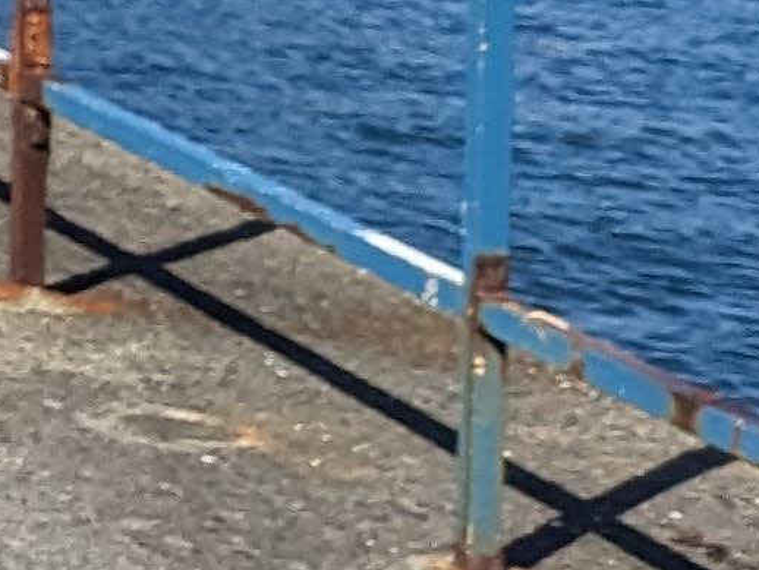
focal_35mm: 210
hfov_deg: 7.5
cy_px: -892
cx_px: -1930
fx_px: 4607
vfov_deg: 6.6
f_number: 1.73
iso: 67
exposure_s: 1/3906
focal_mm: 4.38
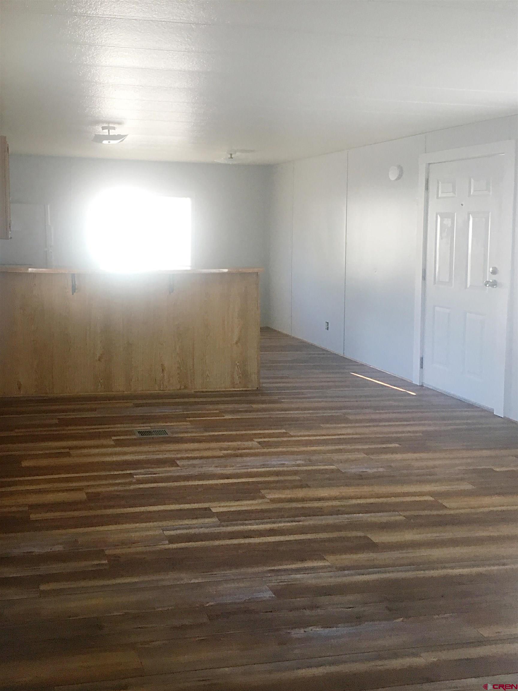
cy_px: 346
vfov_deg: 61.7
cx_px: 259
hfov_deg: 48.2
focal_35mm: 29
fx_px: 579
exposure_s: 1/30
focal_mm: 4.15
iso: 100
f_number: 2.2
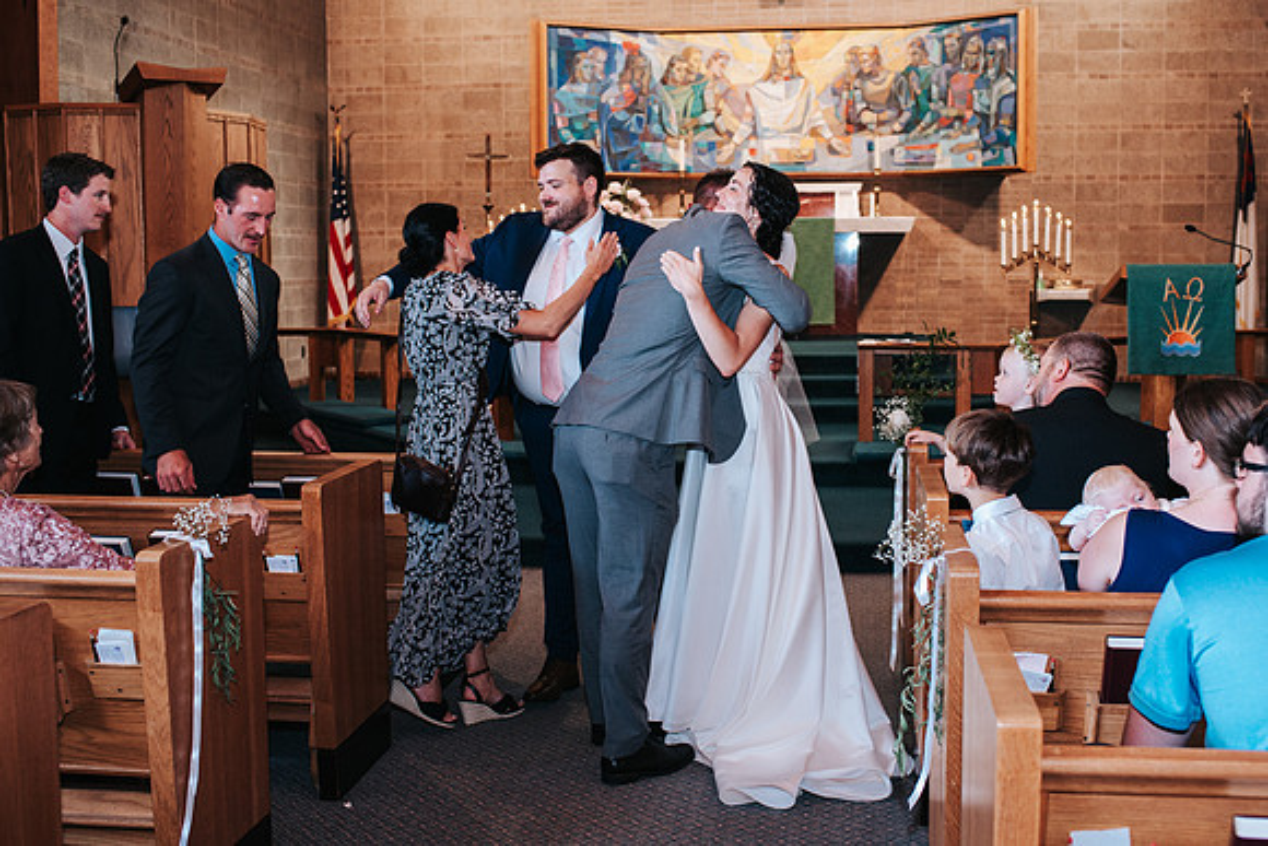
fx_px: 1357
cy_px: 380
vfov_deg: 34.6
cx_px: 698
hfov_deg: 50.0
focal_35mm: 39
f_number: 3.2
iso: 1000
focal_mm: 35
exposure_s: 1/125
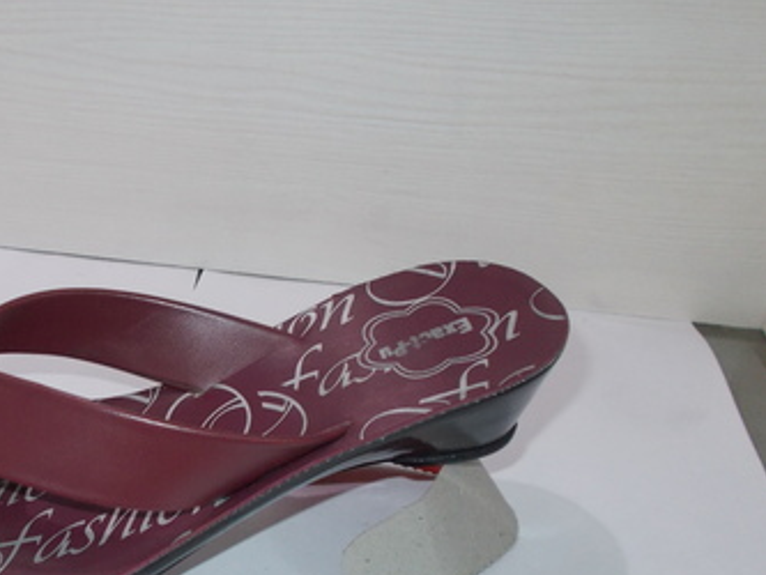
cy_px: 376
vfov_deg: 32.0
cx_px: 196
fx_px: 996
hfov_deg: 40.9
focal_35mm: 45
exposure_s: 1/25
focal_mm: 5.3
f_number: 3.4
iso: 200
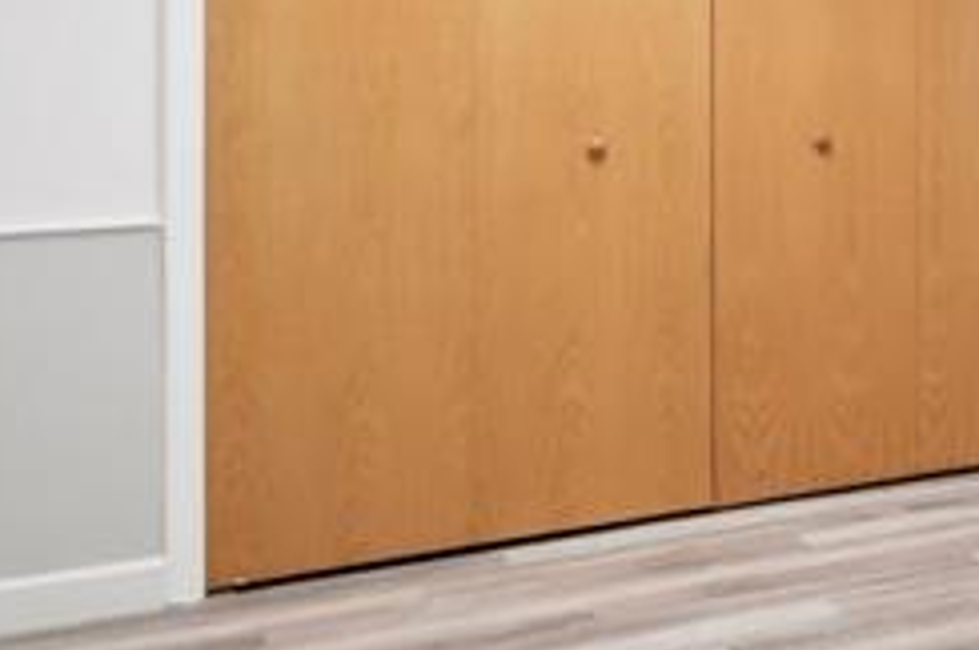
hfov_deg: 18.6
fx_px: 1711
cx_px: 2006
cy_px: 8
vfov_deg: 20.8
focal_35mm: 63
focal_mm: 10
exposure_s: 1/30
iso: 1000
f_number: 8
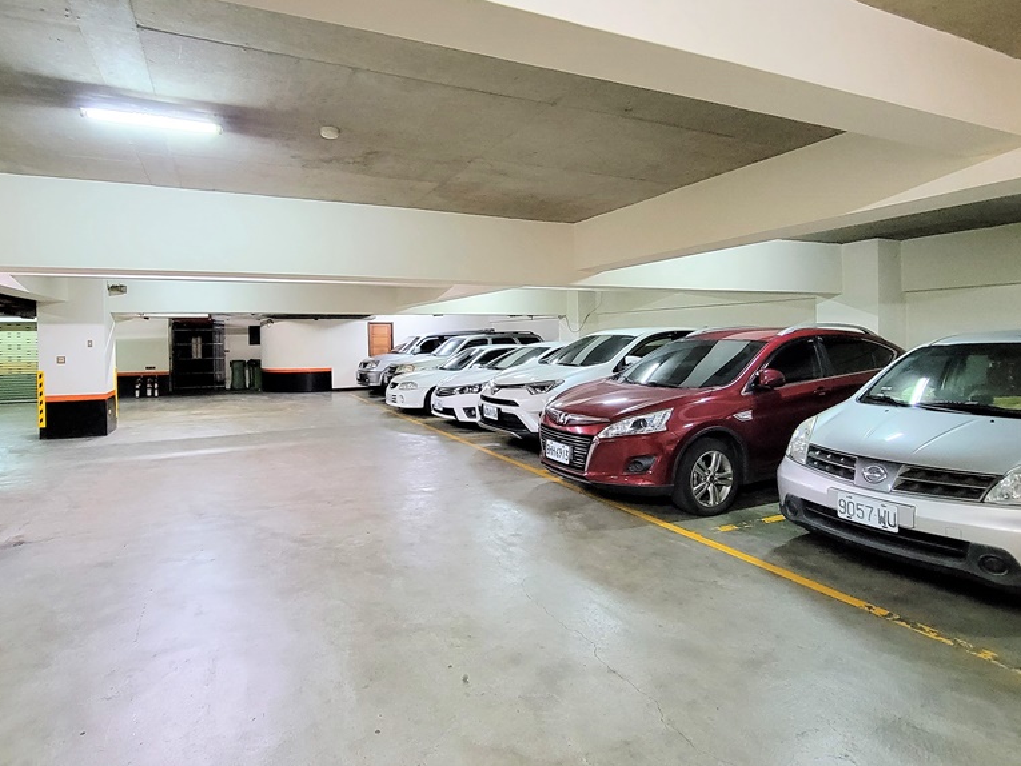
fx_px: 501
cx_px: 466
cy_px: 340
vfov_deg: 74.5
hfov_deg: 90.8
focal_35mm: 17
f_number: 2.2
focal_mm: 2.2
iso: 1000
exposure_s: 1/24
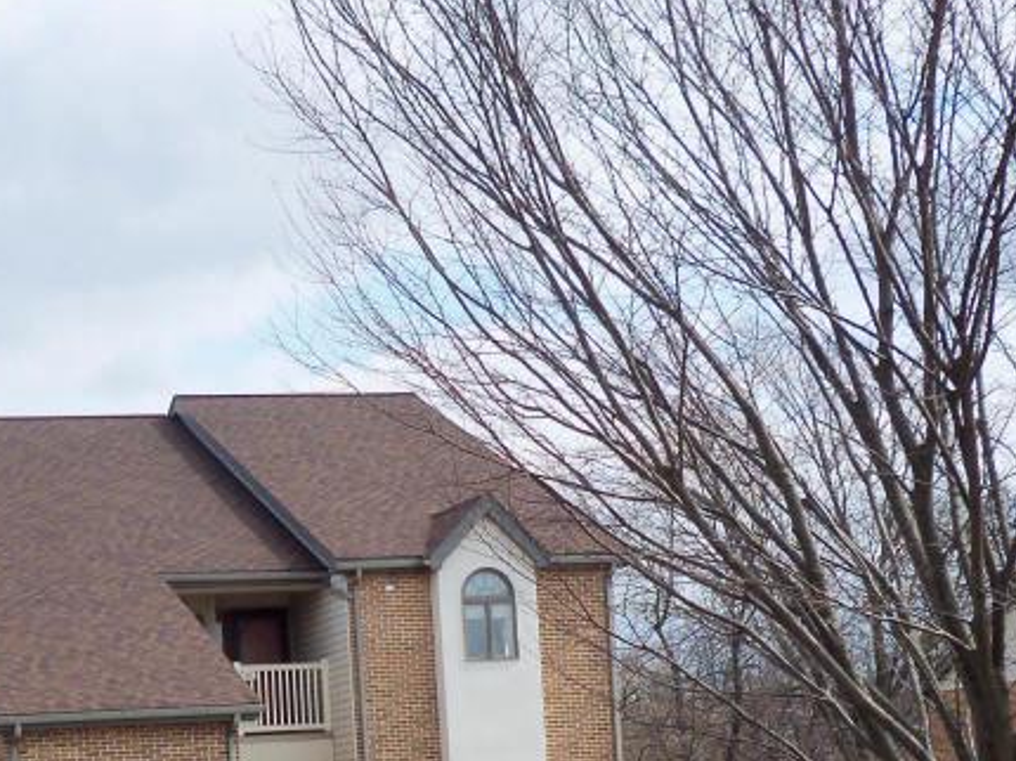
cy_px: 841
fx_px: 2376
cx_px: 196
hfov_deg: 23.8
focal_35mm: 81
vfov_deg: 17.6
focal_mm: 5.7
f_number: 2.9
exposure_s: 1/800
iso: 80
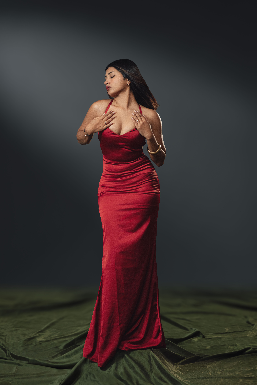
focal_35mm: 85
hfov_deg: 16.1
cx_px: 128
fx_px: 910
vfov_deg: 23.9
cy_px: 192
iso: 1000
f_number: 2.2
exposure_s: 1/250
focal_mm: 85
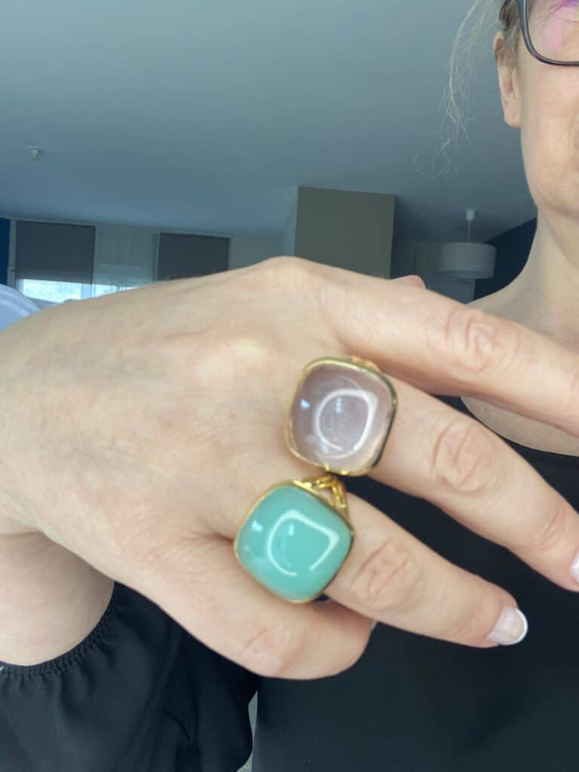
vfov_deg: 60.0
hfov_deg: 46.8
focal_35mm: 30
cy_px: 386
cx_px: 290
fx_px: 669
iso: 100
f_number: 2.2
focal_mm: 2.71
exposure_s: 1/121
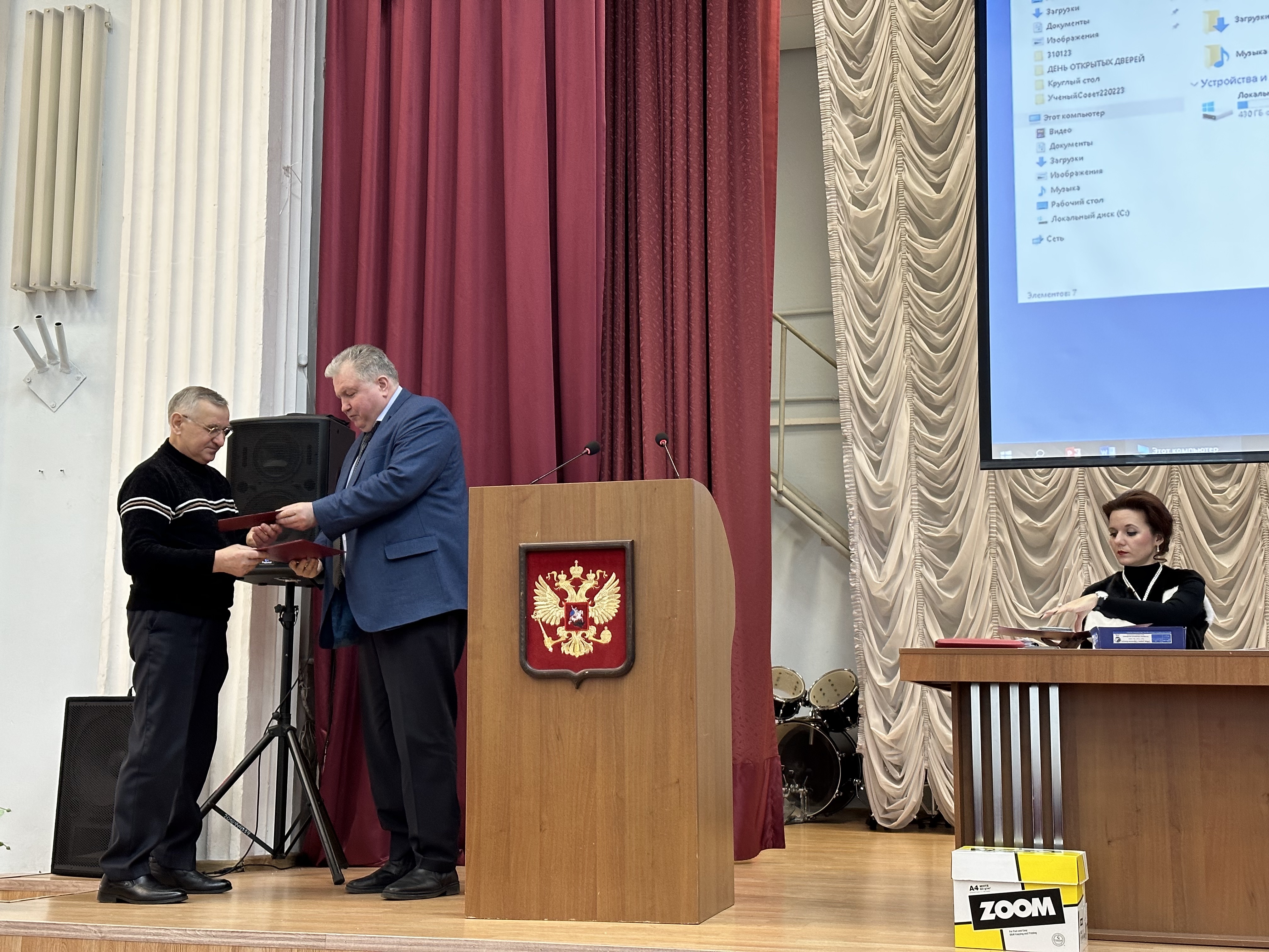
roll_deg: -0.4
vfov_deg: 30.3
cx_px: 634
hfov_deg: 39.7
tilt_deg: +7.6
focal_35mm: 48
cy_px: 476
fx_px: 1760
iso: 160
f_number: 1.78
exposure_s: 1/50
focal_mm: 6.86
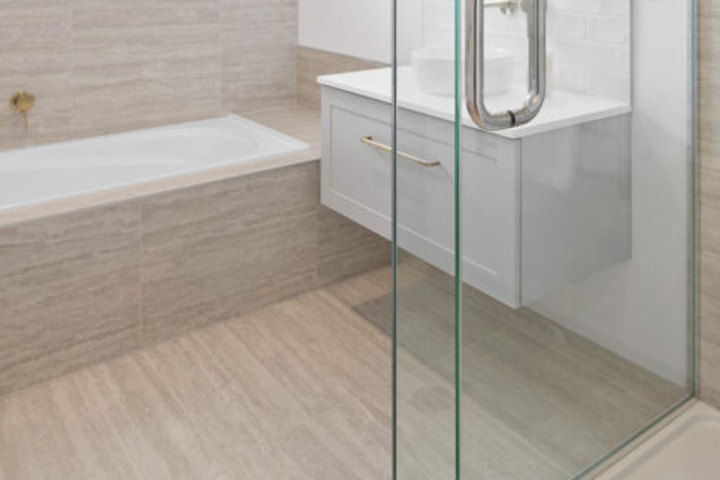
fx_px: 660
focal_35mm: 33
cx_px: 427
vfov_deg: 34.6
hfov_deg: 56.9
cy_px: -44
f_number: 9
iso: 200
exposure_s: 1/3
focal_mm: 10
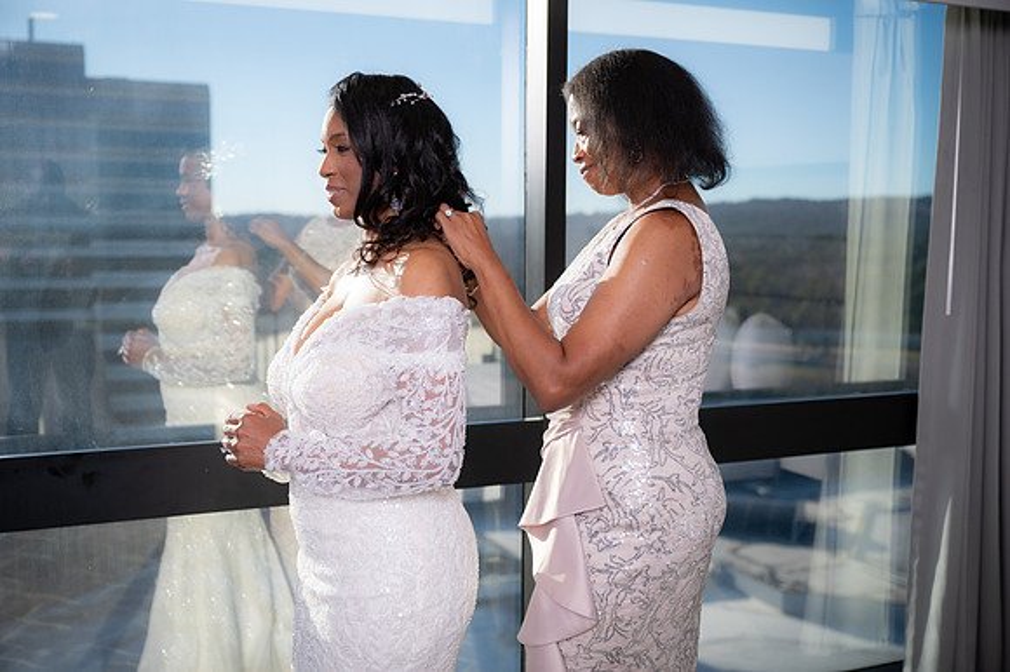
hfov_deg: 48.5
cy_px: 336
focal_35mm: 40
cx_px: 505
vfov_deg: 33.4
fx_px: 1122
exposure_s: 1/250
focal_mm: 40
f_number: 3.2
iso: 250
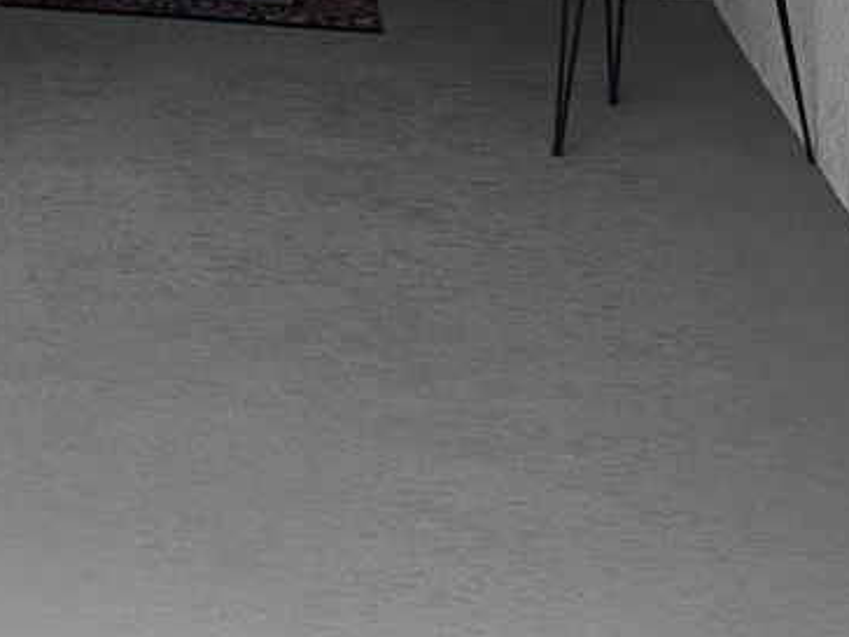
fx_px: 2477
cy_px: -702
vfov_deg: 12.6
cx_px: -536
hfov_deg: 17.0
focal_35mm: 101
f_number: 1.4
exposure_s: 1/5294
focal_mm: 6.5
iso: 64
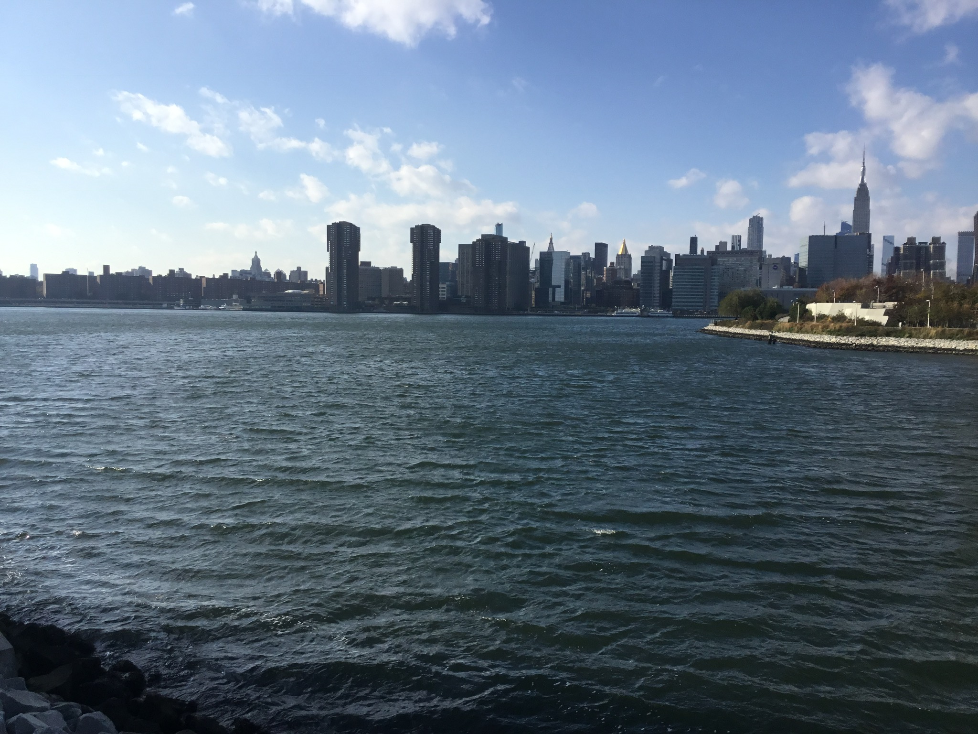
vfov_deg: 45.4
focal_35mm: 31
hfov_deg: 58.4
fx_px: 876
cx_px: 489
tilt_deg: -3.9
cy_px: 367
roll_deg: -0.6
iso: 25
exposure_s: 1/1664
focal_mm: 3.3
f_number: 2.4
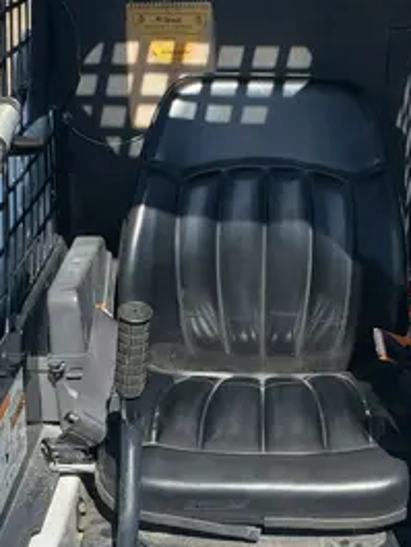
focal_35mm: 72
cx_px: 306
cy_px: 307
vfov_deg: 27.0
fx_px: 1139
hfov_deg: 20.3
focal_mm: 4.3
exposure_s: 1/1837
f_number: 2.4
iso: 50
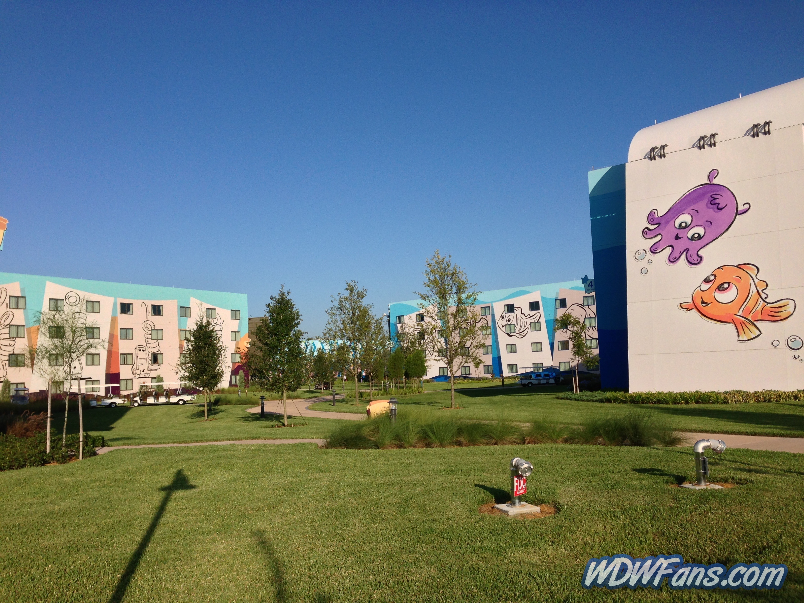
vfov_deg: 42.9
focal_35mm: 33
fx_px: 766
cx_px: 402
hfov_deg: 55.4
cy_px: 302
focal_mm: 4.13
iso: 50
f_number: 2.4
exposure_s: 1/2262
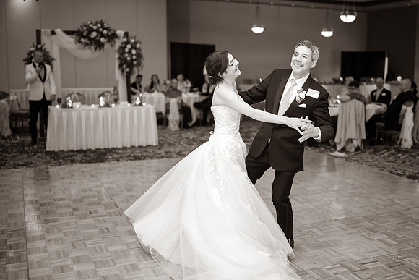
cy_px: 142
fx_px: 483
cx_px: 248
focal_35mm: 41
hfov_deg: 46.7
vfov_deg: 32.3
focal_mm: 35
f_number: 1.2
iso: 2000
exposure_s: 1/320
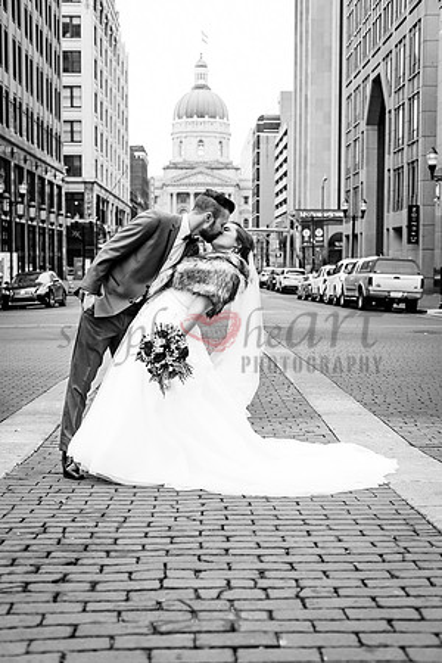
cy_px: 332
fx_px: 921
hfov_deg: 27.0
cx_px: 221
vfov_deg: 39.6
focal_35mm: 50
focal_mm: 50
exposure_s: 1/250
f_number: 4
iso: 500
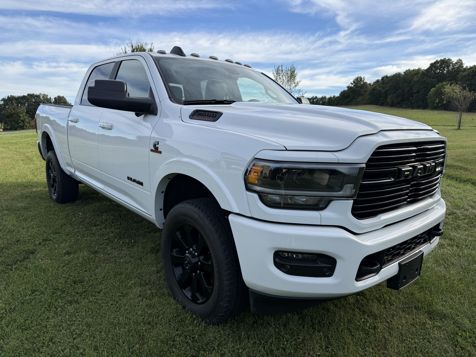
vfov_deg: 56.8
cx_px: 238
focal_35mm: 24
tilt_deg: -9.0
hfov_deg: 71.6
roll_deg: -0.6
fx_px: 330
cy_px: 178
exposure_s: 1/2232
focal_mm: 6.76
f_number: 1.78
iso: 80
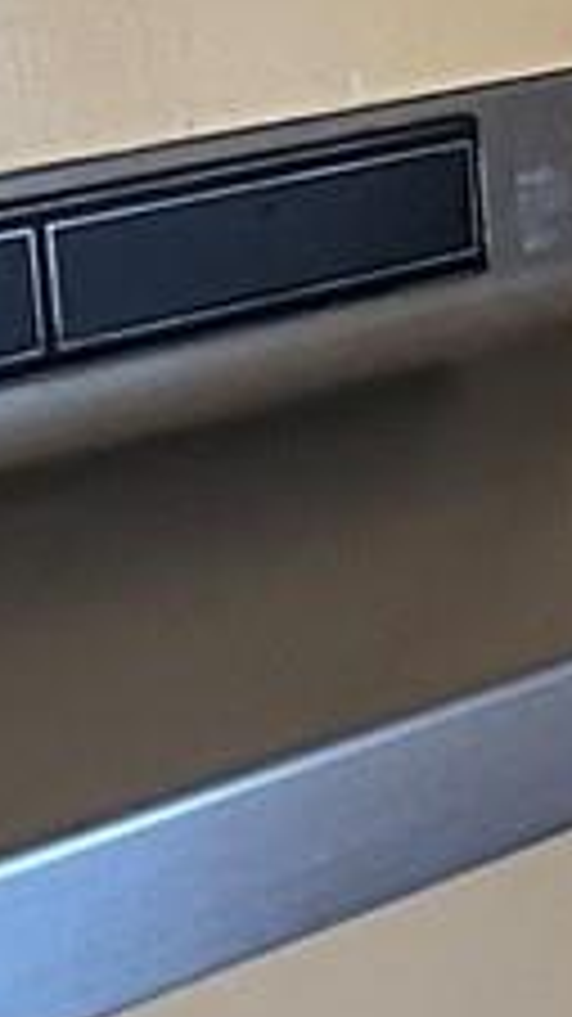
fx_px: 6395
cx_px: 3509
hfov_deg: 4.1
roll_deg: -0.4
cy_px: 963
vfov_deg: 9.1
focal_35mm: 237
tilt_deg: -12.2
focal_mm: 6.86
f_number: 1.78
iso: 400
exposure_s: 1/60
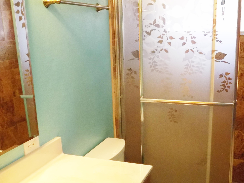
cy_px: 112
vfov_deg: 32.1
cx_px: 149
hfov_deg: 41.8
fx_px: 317
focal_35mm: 45
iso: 360
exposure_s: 1/30
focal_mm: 5.3
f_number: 3.3
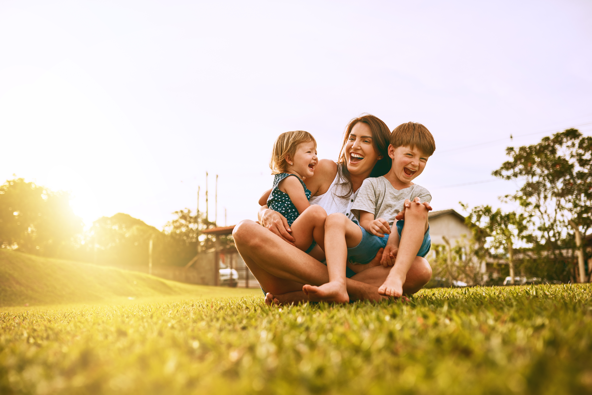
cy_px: 198
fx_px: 576
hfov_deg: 54.4
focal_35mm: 35
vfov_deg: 37.9
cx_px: 296
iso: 200
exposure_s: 1/2500
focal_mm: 35
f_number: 2.5
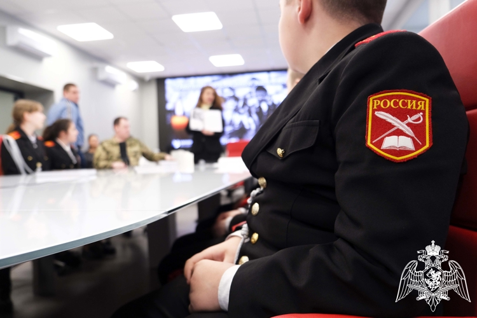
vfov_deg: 47.9
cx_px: 238
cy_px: 159
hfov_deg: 67.4
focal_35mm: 27
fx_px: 358
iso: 1000
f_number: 2.8
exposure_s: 1/125
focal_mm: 18
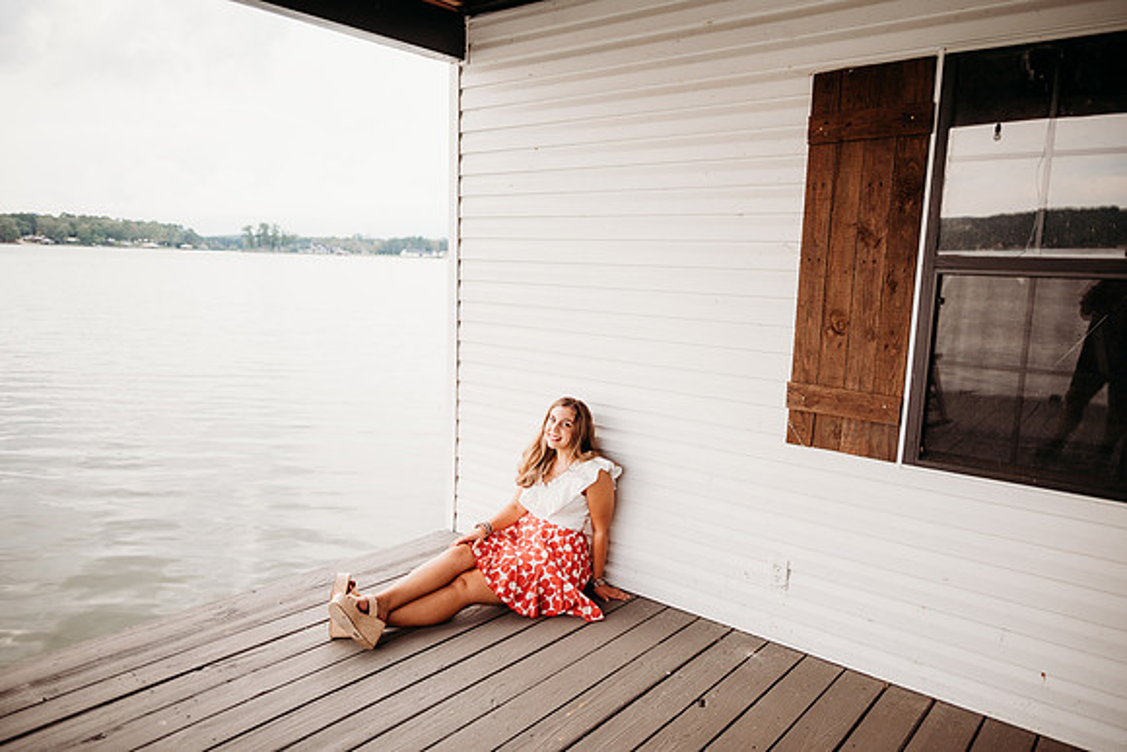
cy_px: 376
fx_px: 751
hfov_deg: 73.7
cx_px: 564
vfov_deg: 53.2
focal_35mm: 24
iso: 200
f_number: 2.2
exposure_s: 1/250
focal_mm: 24
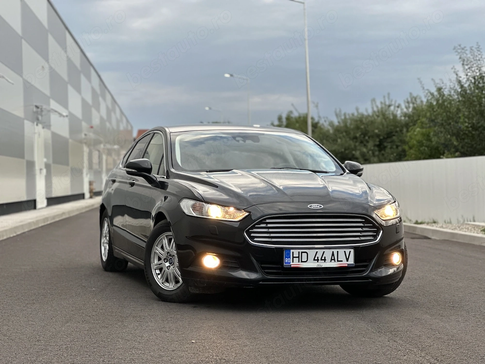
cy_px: 182
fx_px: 1079
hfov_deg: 25.3
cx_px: 242
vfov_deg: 19.1
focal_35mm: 77
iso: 80
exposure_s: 1/121
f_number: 2.8
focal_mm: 9
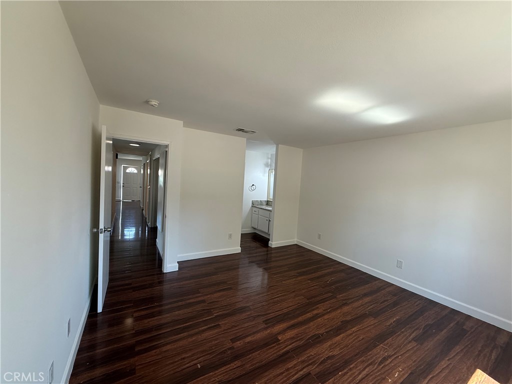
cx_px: 256
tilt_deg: -1.0
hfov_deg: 102.1
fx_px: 207
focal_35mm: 14
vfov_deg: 85.7
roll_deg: -3.9
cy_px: 192
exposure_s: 1/120
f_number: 2.2
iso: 125
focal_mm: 2.22
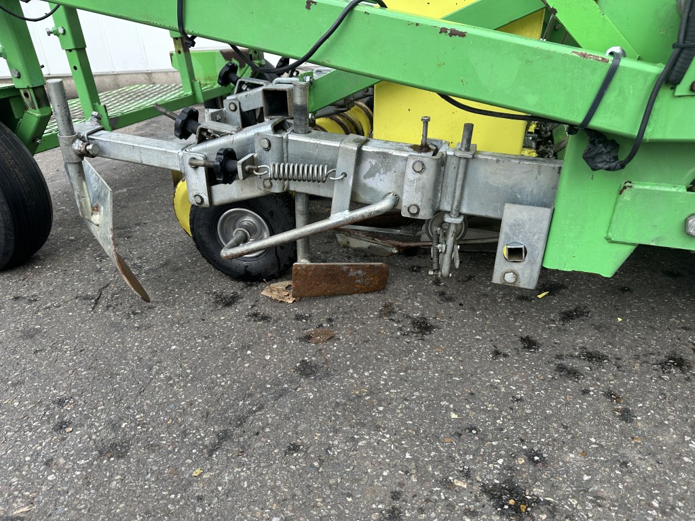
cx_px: 348
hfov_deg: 71.6
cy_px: 260
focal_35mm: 24
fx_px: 482
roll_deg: +2.3
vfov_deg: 56.8
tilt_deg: -26.0
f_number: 1.78
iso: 64
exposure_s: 1/128
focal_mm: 6.86
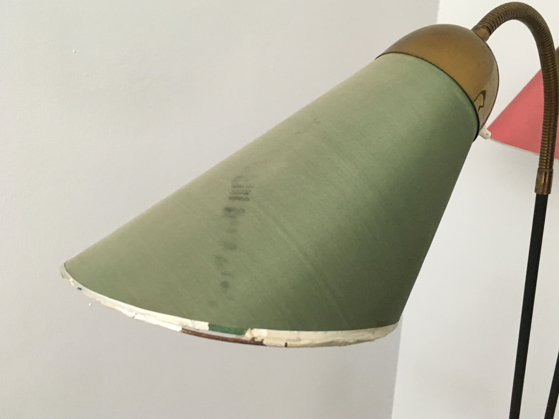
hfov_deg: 56.8
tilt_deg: -17.8
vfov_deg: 44.2
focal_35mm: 32
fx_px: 517
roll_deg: -3.2
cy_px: 207
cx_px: 299
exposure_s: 1/25
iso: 200
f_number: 2.2
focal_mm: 4.15
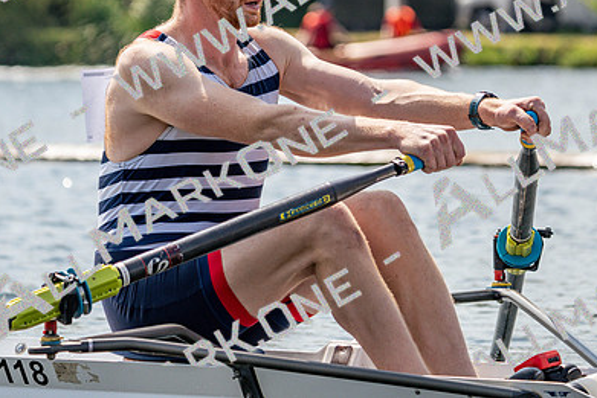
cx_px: 302
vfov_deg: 4.6
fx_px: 4927
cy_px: 104
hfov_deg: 6.9
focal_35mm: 297
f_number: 5.6
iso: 250
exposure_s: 1/1600
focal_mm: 200
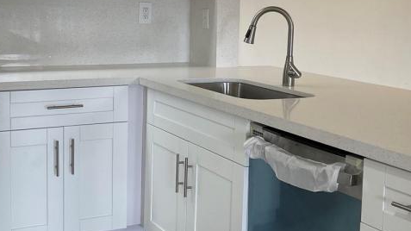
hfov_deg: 36.4
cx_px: 154
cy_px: 78
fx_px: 621
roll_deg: -1.1
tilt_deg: -7.8
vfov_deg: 21.0
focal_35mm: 57
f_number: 1.6
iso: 125
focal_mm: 5.1
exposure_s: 1/120
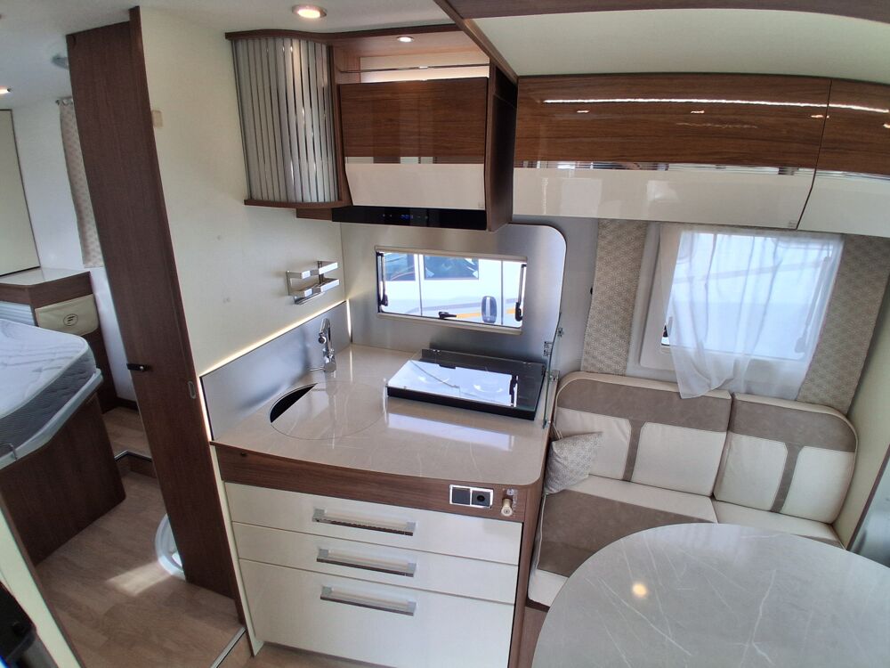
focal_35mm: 17
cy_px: 334
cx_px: 445
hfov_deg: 91.0
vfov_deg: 74.7
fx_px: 437
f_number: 2.2
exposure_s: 1/115
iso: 50
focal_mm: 1.4
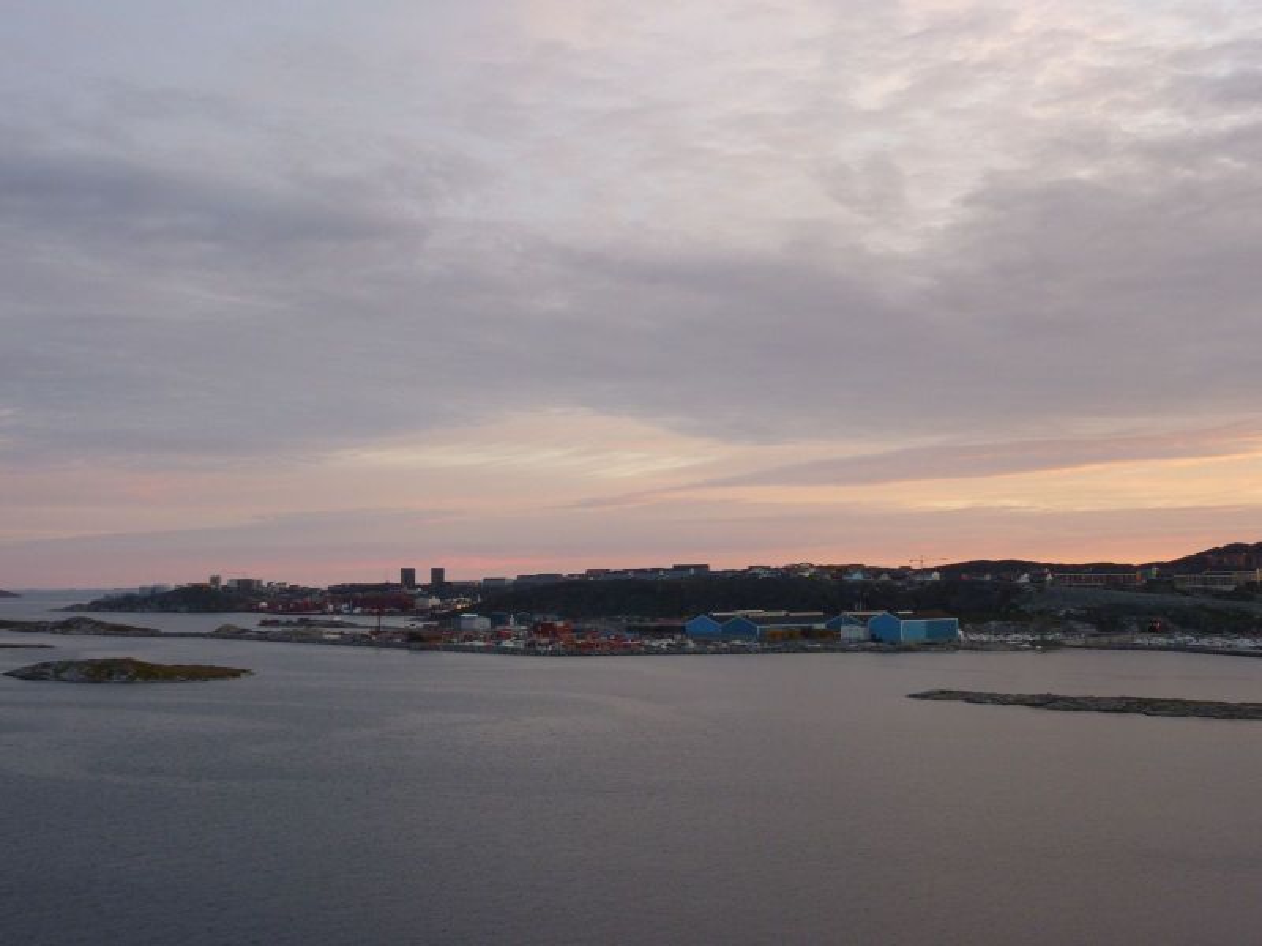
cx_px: 631
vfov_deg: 36.0
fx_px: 1458
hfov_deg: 46.8
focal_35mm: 40
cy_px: 473
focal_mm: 6.5
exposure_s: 1/30
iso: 100
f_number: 3.6
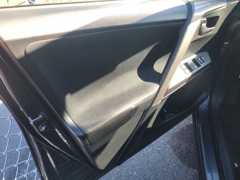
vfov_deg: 56.8
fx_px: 166
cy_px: 90
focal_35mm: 24
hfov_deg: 71.6
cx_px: 120
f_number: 1.8
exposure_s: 1/59
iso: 63
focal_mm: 6.7
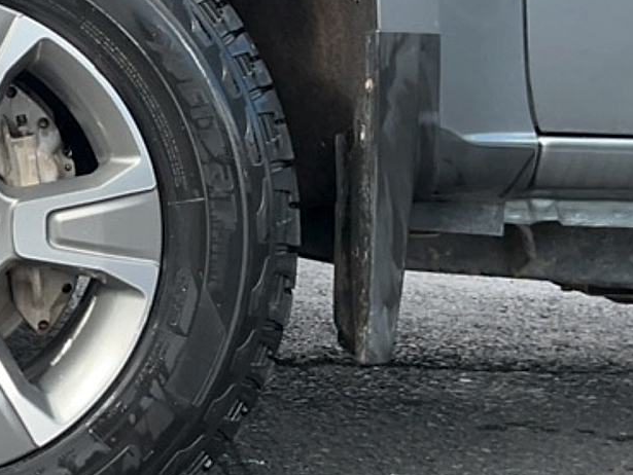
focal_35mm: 78
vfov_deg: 18.8
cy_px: 127
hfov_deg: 23.4
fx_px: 1427
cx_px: -71
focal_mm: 3
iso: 25
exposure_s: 1/362
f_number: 1.8
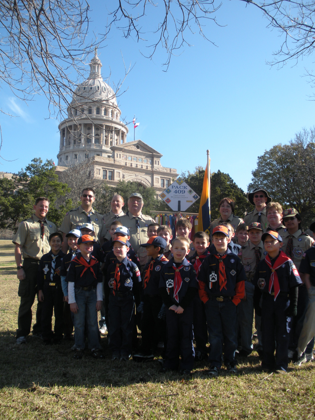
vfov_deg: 51.4
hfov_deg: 39.7
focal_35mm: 36
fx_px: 437
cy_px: 210
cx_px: 158
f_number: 3.5
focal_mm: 6.3
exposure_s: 1/350
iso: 64
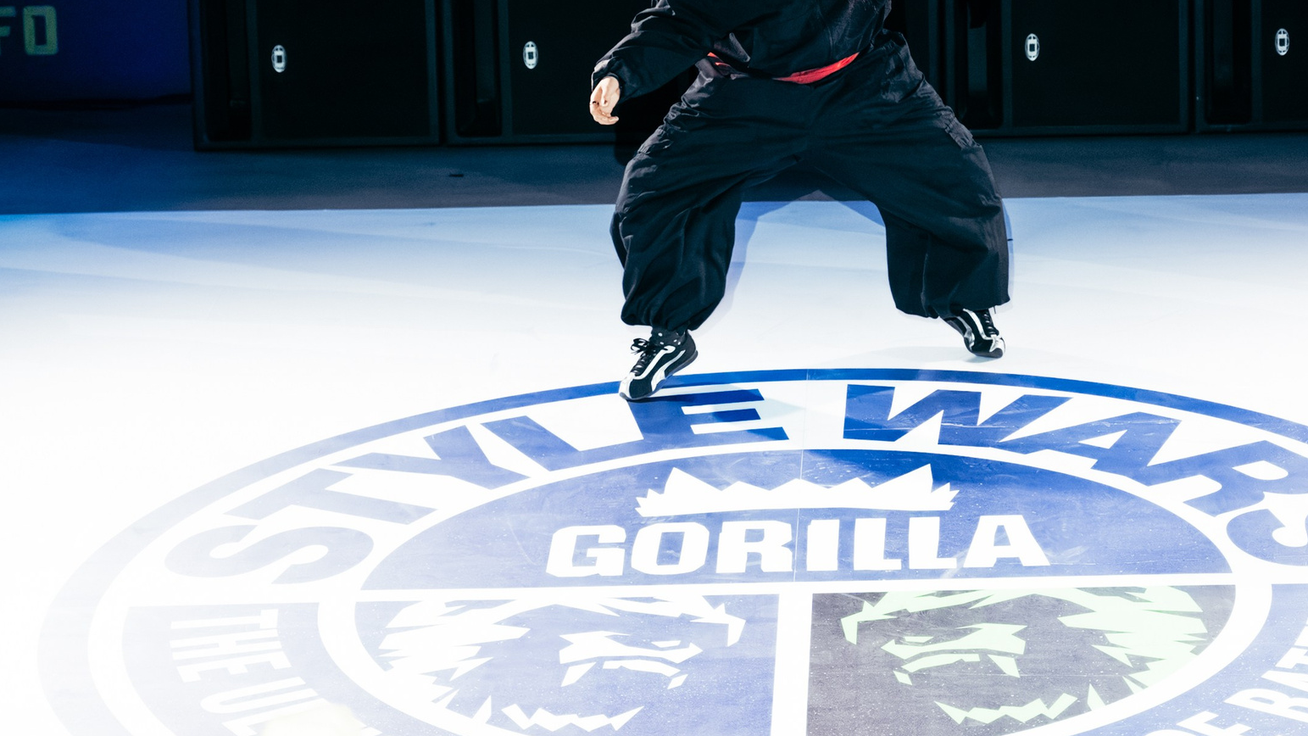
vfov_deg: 9.7
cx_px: 885
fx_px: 4301
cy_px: -61
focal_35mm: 124
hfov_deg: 17.2
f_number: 2.8
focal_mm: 59
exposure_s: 1/800
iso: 2500
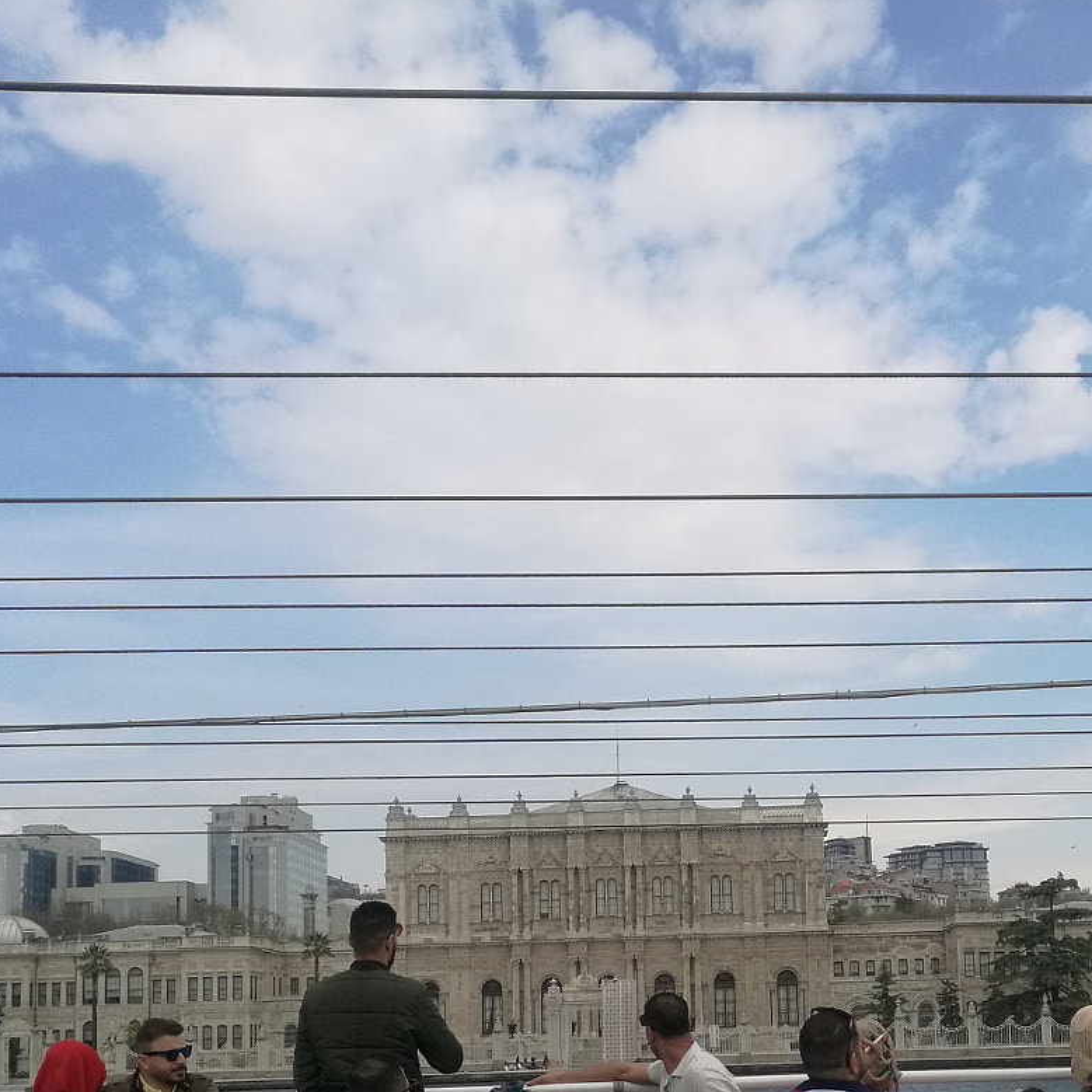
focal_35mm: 49
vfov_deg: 33.9
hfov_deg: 34.4
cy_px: 835
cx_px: 711
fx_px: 1749
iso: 50
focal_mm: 4.04
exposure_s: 1/1124
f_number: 2
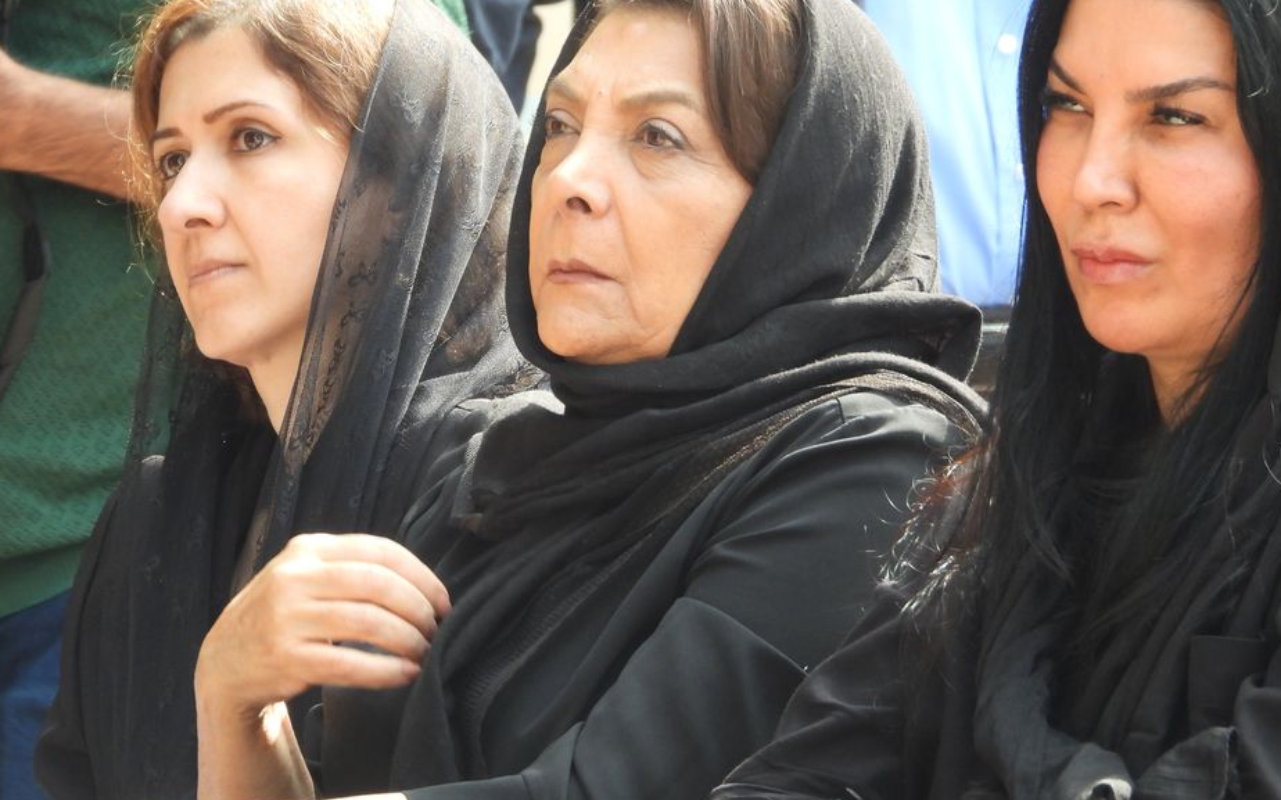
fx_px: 24607
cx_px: 610
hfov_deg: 3.0
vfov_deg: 1.9
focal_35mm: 705
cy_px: 385
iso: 400
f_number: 5
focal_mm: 108
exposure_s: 1/160
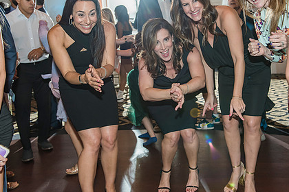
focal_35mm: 47
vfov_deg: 28.4
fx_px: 377
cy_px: 60
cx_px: 172
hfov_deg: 41.7
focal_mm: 34
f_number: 4
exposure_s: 1/125
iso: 800
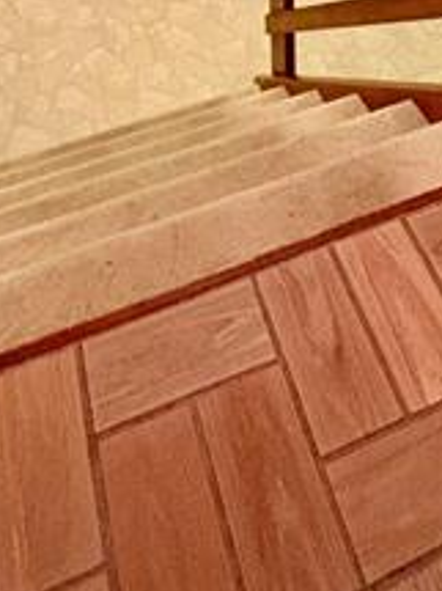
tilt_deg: -16.2
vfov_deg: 26.0
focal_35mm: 50
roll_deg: +0.4
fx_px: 852
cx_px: 286
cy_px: -333
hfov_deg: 28.9
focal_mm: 2.22
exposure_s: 1/40
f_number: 2.2
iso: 800
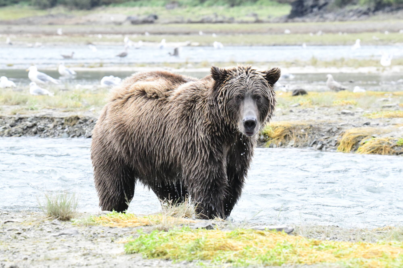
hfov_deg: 7.9
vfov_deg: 5.3
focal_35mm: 260
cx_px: 202
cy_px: 134
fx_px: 2910
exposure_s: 1/1000
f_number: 16
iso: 16000
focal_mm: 260
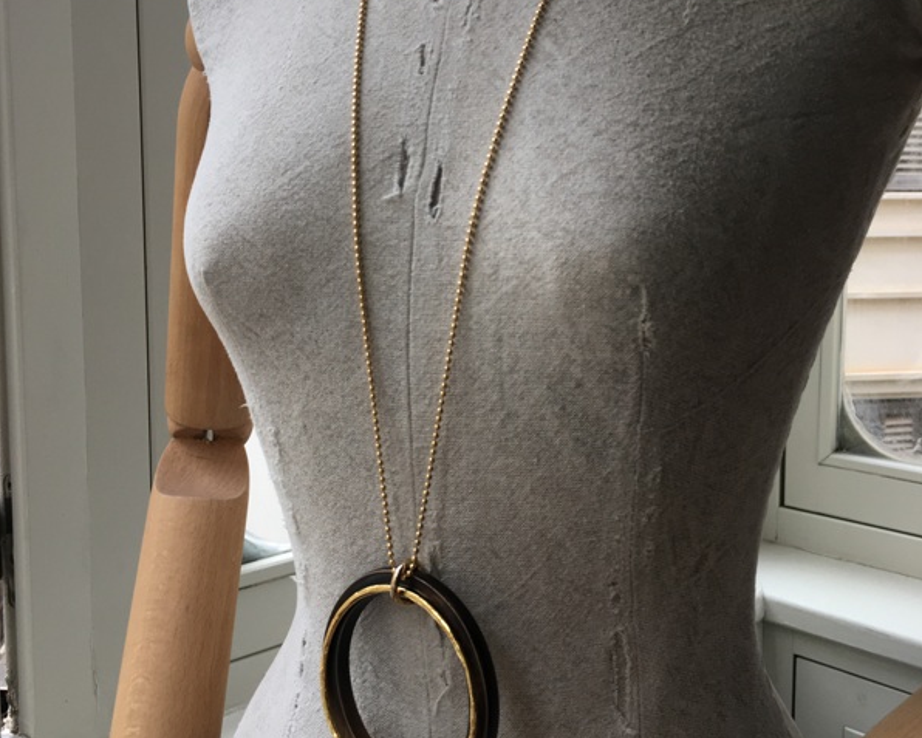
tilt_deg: -5.2
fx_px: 1037
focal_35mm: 38
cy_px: 299
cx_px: 459
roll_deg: -0.4
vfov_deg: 39.0
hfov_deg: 47.9
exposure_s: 1/120
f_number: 2.2
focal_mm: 4.15
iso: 40
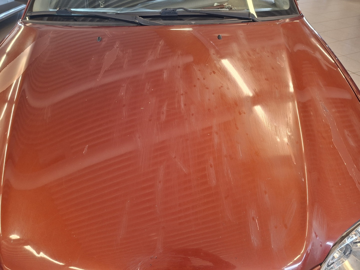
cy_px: 135
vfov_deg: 58.9
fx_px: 239
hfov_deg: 73.9
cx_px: 180
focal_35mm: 23
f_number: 1.8
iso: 200
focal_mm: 5.54
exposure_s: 1/120
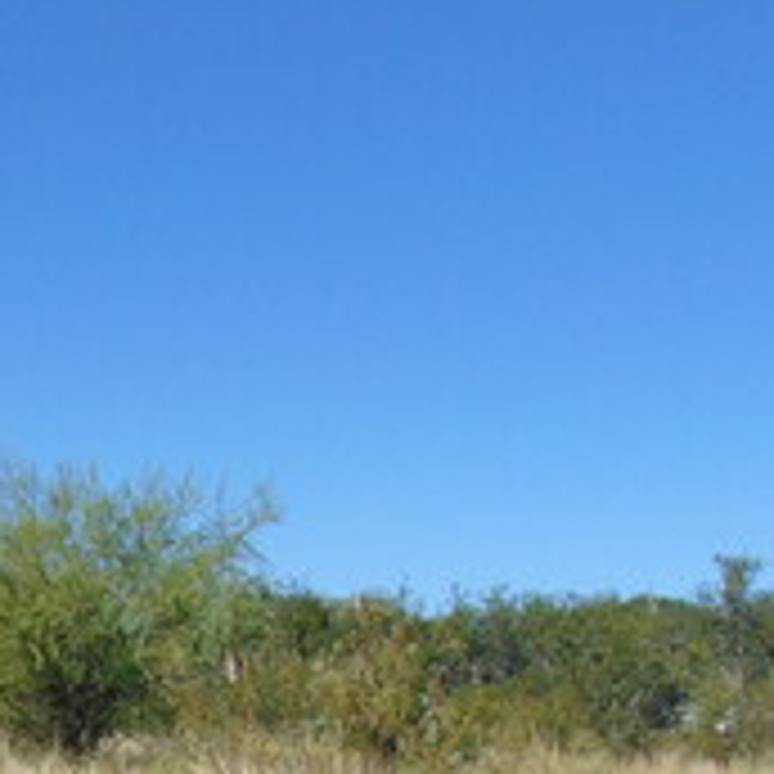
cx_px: -117
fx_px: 2074
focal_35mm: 82
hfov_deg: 20.0
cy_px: 927
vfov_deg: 19.9
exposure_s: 1/320
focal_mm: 4.5
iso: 80
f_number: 7.7
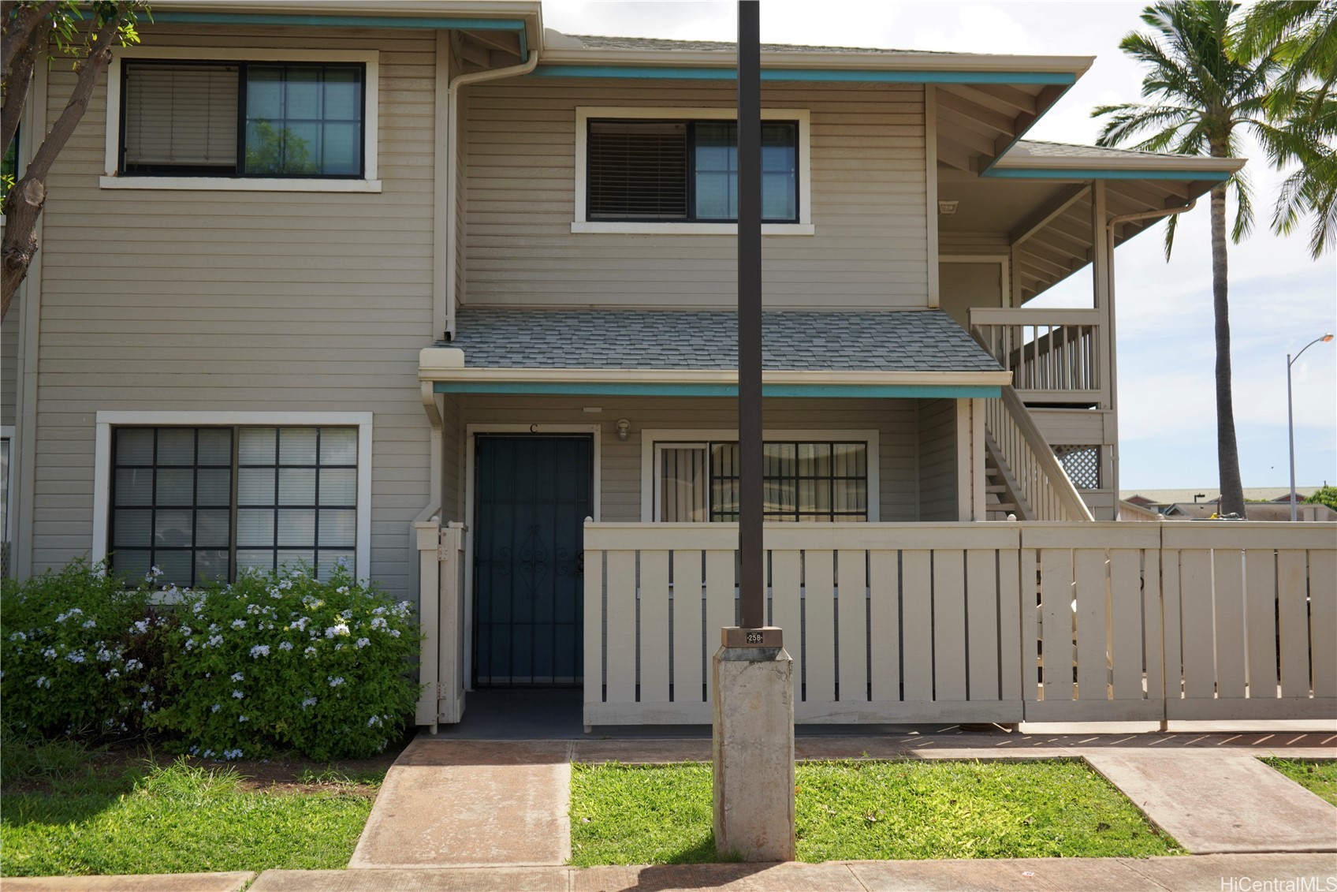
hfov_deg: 53.1
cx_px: 668
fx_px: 1337
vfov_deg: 36.9
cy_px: 446
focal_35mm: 36
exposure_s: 1/1600
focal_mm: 36
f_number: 4
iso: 250
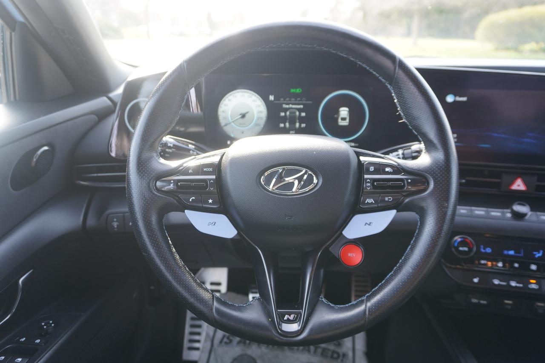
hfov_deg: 64.5
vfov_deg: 45.7
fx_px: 432
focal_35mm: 28
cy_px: 182
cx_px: 272
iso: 250
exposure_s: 1/60
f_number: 4
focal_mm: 19
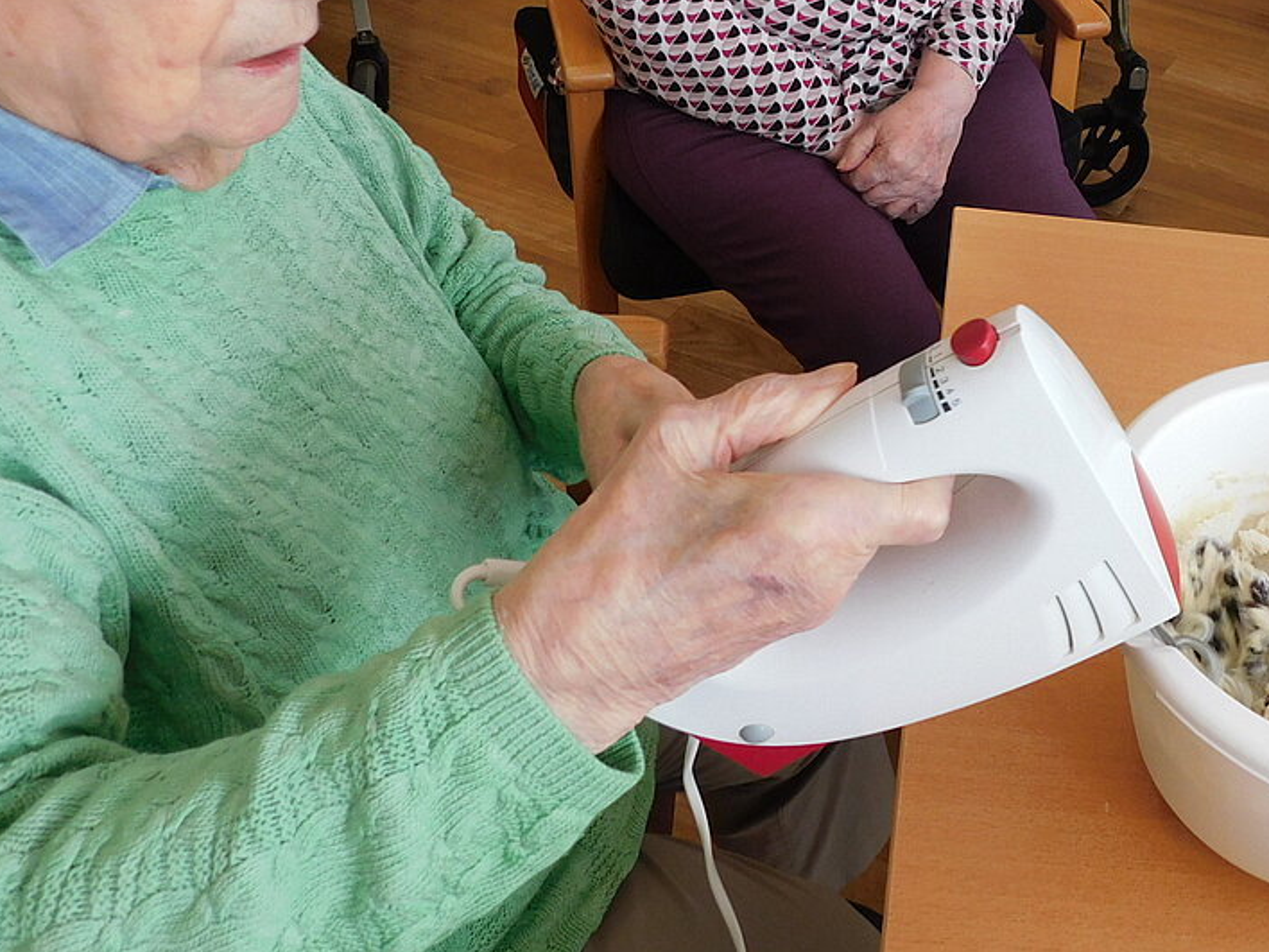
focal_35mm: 39
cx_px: 1034
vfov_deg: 35.6
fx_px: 1430
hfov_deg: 45.2
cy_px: 185
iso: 125
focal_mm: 4
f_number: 3
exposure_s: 1/40
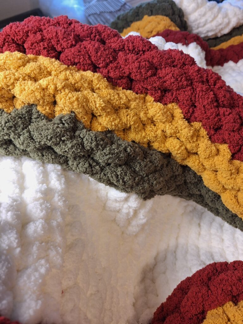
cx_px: 122
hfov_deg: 58.9
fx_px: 215
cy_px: 162
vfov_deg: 73.9
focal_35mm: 23
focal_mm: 5.54
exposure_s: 1/40
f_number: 1.8
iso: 80
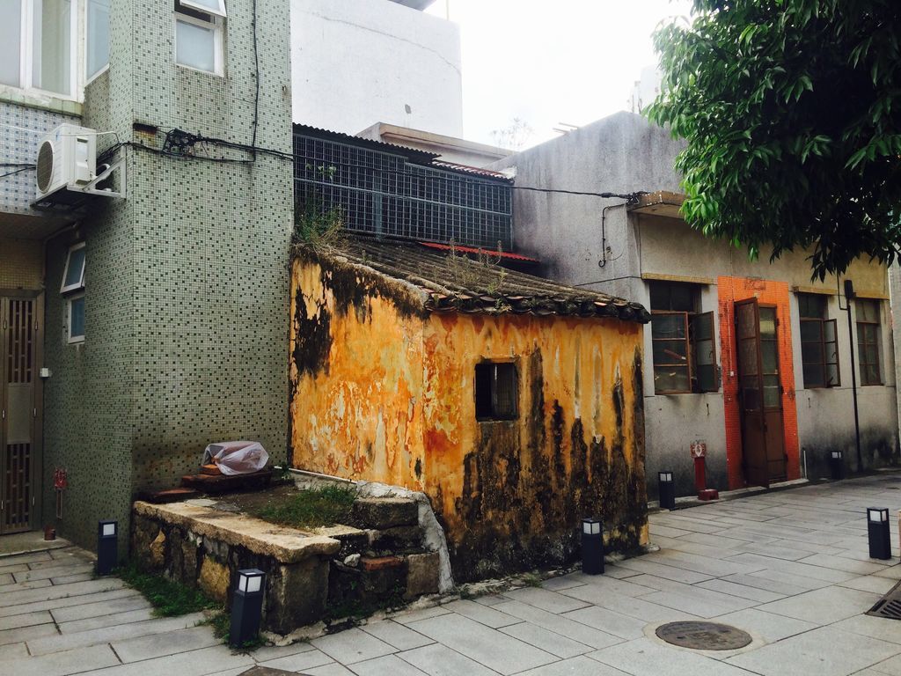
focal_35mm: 29
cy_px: 338
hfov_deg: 61.7
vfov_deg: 48.2
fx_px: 755
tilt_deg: +2.2
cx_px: 450
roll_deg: +1.2
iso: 32
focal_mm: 4.15
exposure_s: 1/526
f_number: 2.2
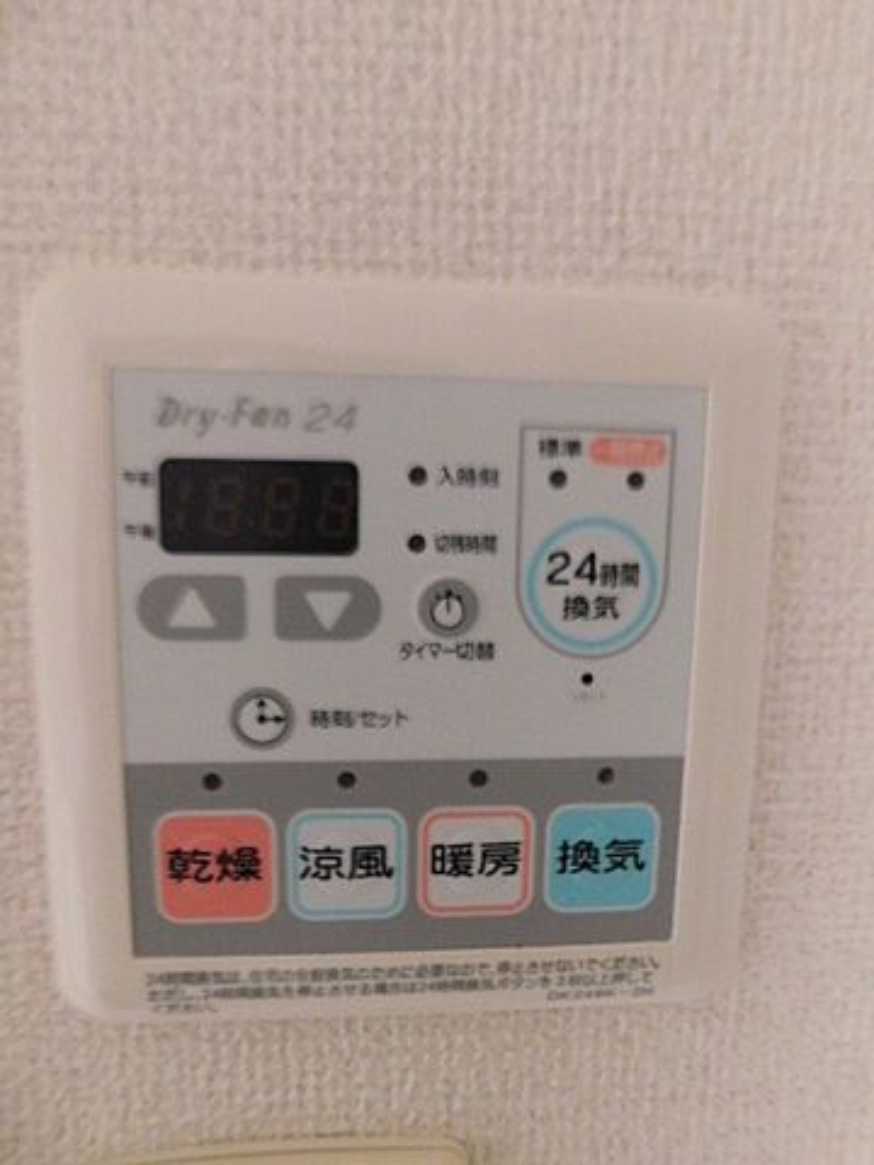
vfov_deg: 73.9
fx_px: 774
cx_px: 437
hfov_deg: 58.9
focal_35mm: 23
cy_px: 582
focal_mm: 4
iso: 800
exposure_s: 1/1.3
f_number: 3
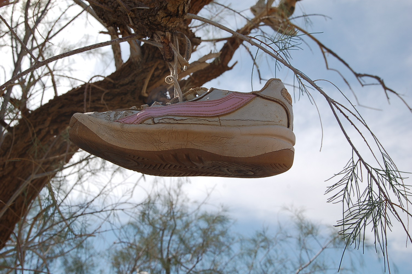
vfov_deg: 31.8
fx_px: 480
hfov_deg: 46.4
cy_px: 137
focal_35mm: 42
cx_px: 206
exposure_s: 1/400
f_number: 10
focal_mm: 28
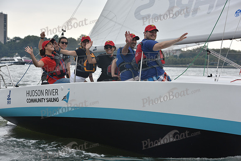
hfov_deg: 20.0
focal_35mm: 102
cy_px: 80
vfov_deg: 13.4
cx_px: 120
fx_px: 683
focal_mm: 102
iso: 400
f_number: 7.1
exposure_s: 1/800
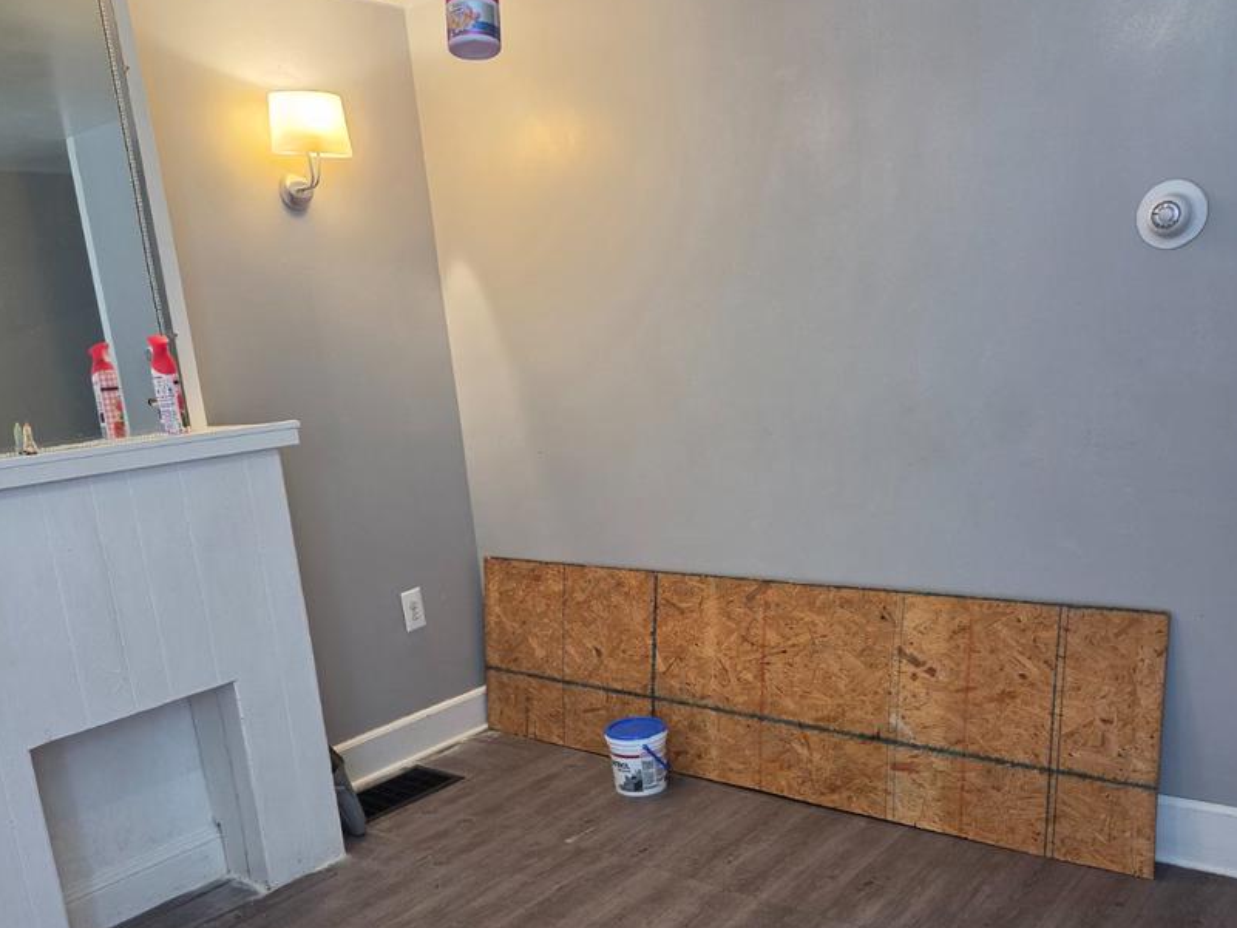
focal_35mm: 31
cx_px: 619
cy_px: 590
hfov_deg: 58.3
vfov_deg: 45.0
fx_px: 1108
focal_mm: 5.4
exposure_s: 1/120
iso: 125
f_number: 1.8
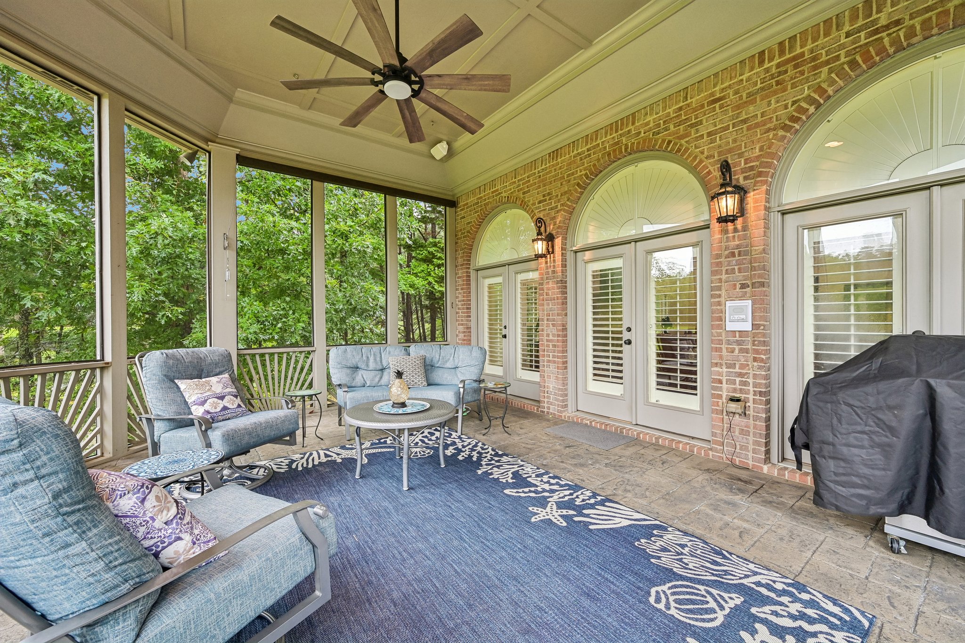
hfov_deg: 104.3
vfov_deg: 81.2
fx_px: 375
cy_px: 322
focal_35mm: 14
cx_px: 482
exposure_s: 1/15
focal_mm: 14
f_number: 8
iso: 400
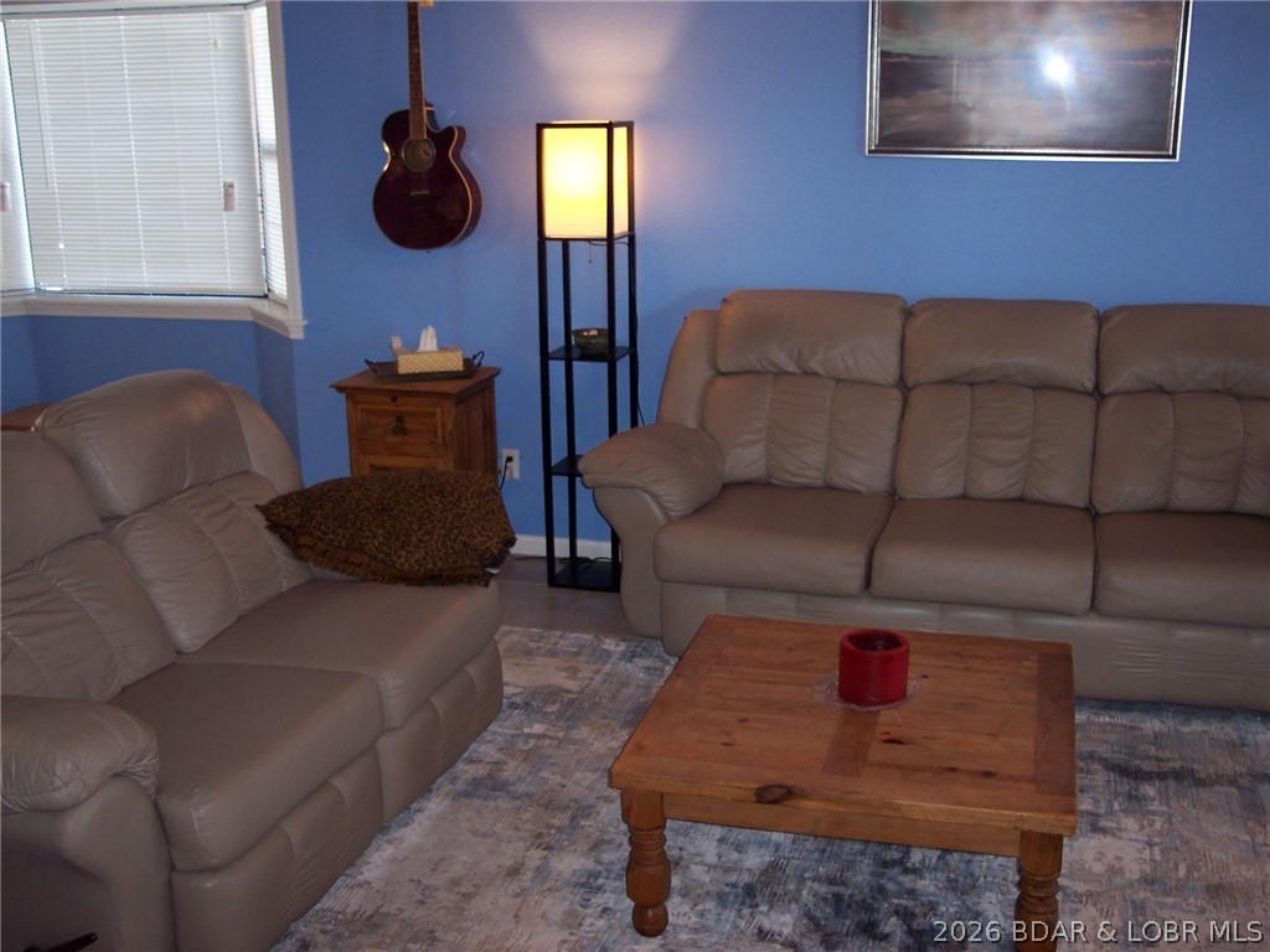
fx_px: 1394
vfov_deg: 37.7
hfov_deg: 49.0
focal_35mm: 38
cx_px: 635
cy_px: 476
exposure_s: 1/30
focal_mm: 8
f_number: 2.8
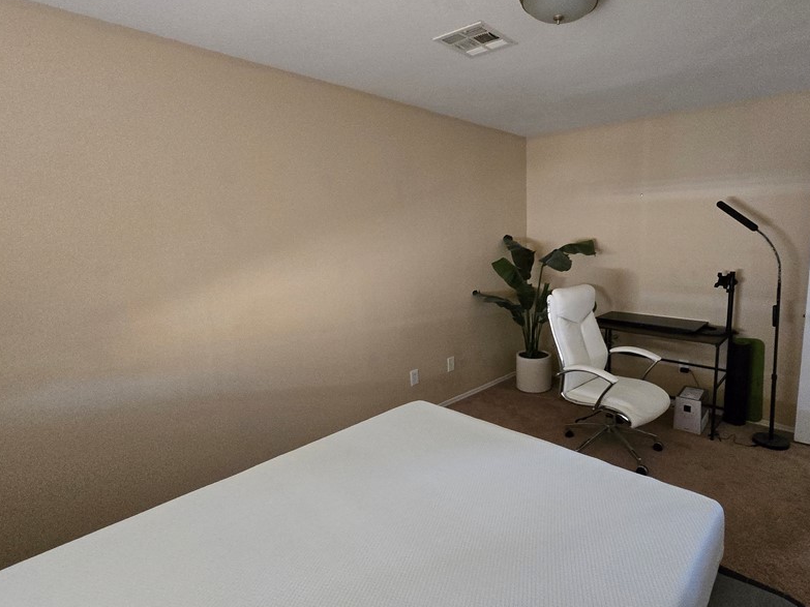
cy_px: 301
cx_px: 487
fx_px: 398
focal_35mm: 17
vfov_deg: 74.7
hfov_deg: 89.8
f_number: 2.2
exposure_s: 1/60
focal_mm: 2.2
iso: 1000
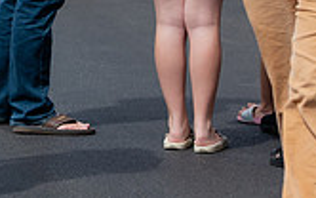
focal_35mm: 339
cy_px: -108
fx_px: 2921
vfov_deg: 3.9
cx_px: -139
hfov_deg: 6.1
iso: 160
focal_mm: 95
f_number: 6.3
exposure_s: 1/500
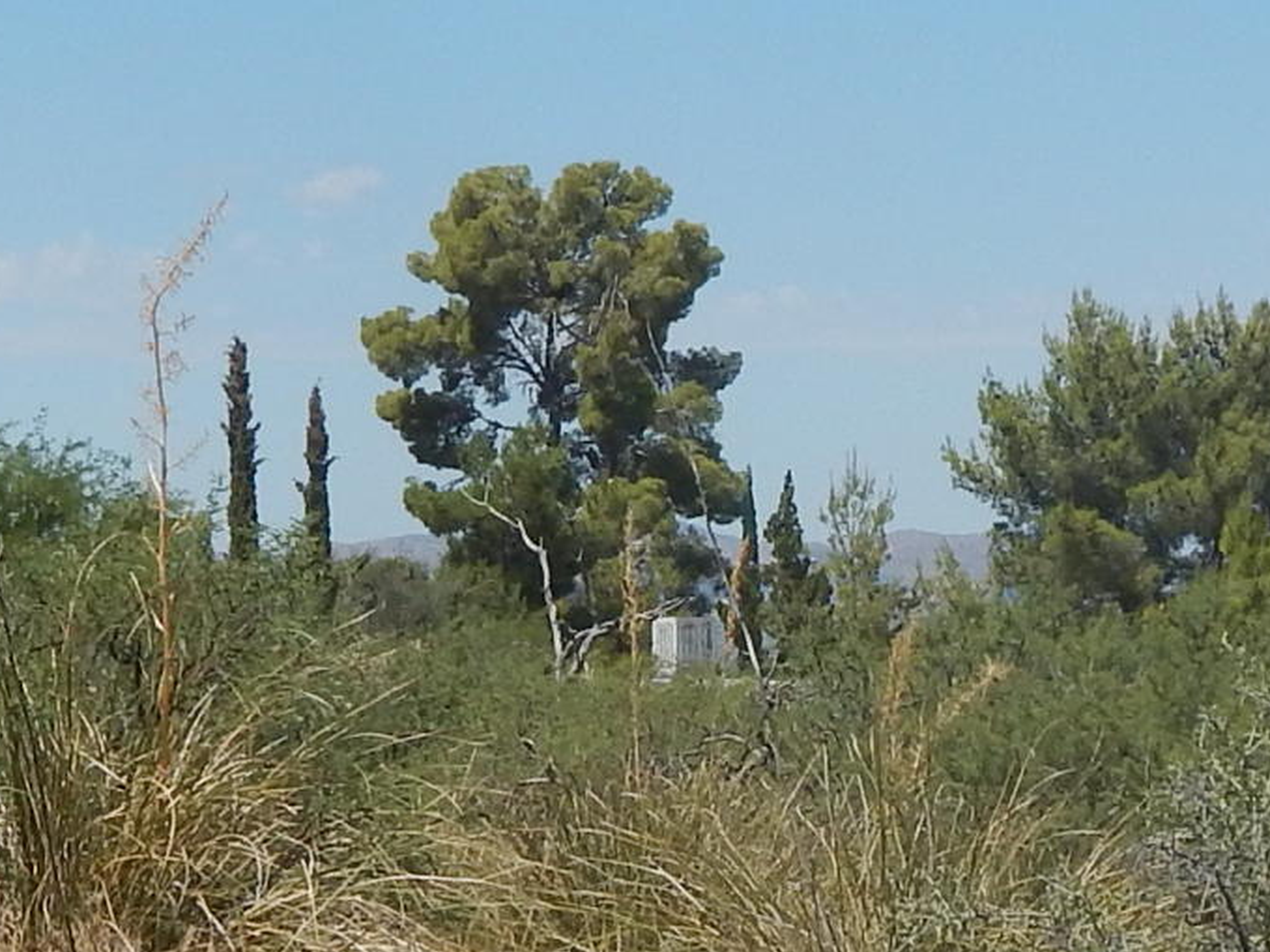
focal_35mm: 190
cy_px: 576
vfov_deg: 7.8
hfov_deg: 10.4
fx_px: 6970
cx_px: 864
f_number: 7.1
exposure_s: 1/500
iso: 125
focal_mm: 7.7
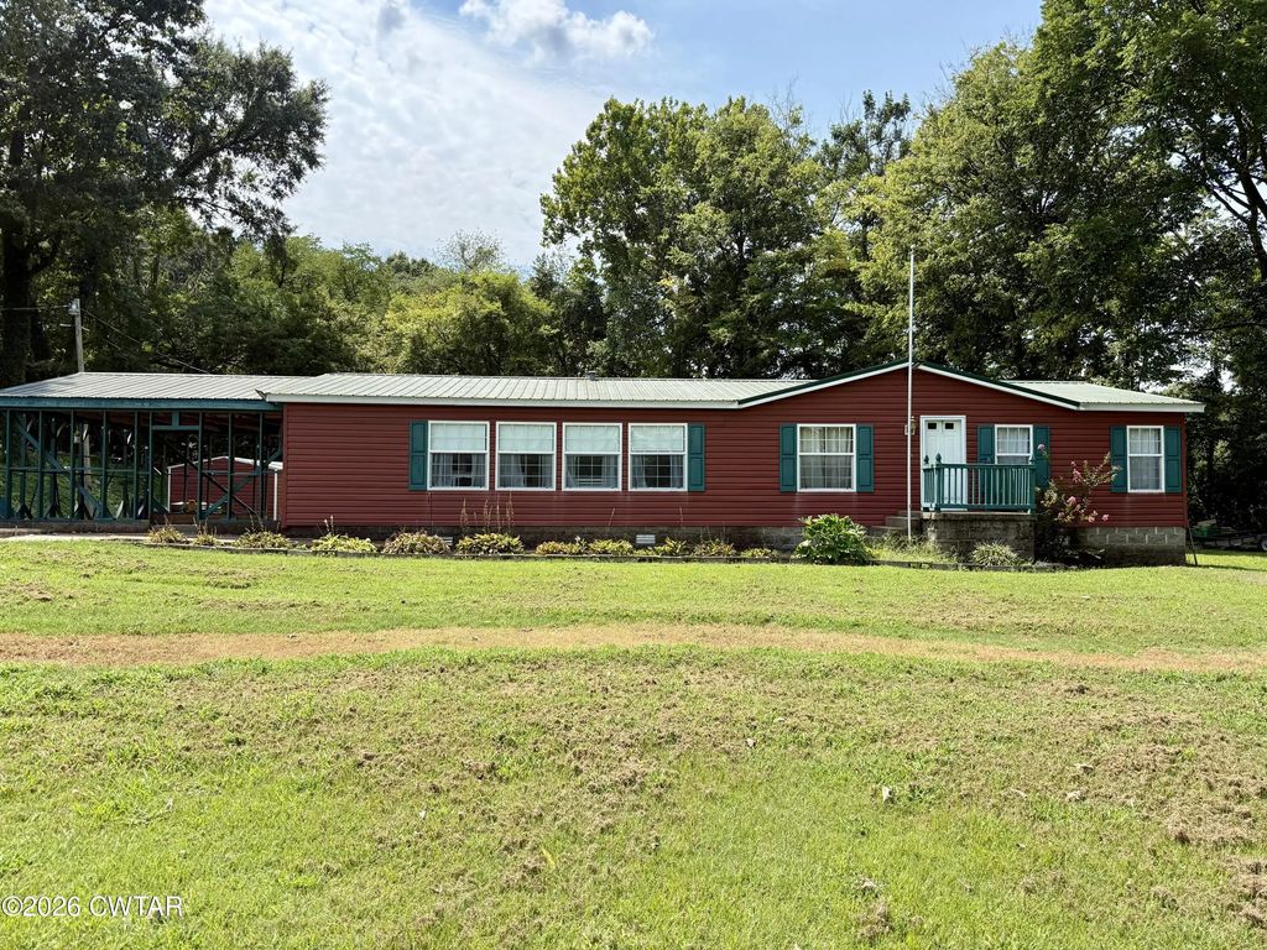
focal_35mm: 24
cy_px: 475
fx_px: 878
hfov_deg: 71.6
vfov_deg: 56.8
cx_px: 634
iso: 100
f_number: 1.78
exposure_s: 1/3425
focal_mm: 6.76
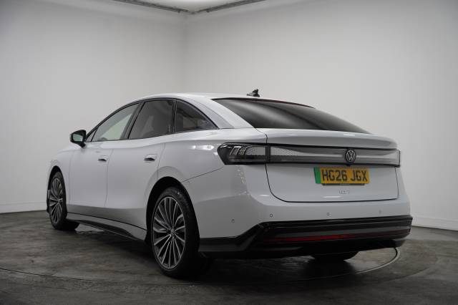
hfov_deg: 44.9
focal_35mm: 44
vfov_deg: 30.7
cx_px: 229
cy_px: 152
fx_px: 554
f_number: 4
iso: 800
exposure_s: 1/160
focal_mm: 43.6
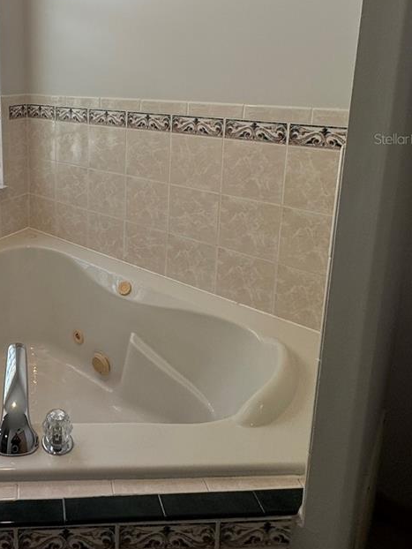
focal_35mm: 27
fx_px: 428
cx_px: 40
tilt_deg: -10.0
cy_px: 139
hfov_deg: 46.3
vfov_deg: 61.7
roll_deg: +1.0
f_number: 2.2
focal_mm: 2.22
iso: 50
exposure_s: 1/120
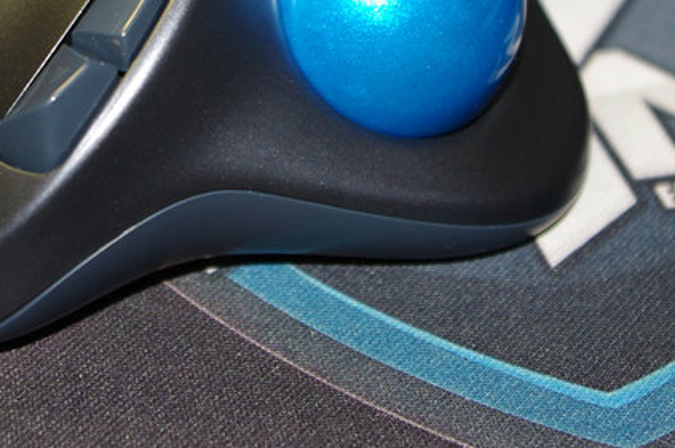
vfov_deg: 10.8
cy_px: -5
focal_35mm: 126
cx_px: 255
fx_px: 2360
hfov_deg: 16.3
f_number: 4.5
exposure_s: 1/50
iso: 400
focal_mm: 35
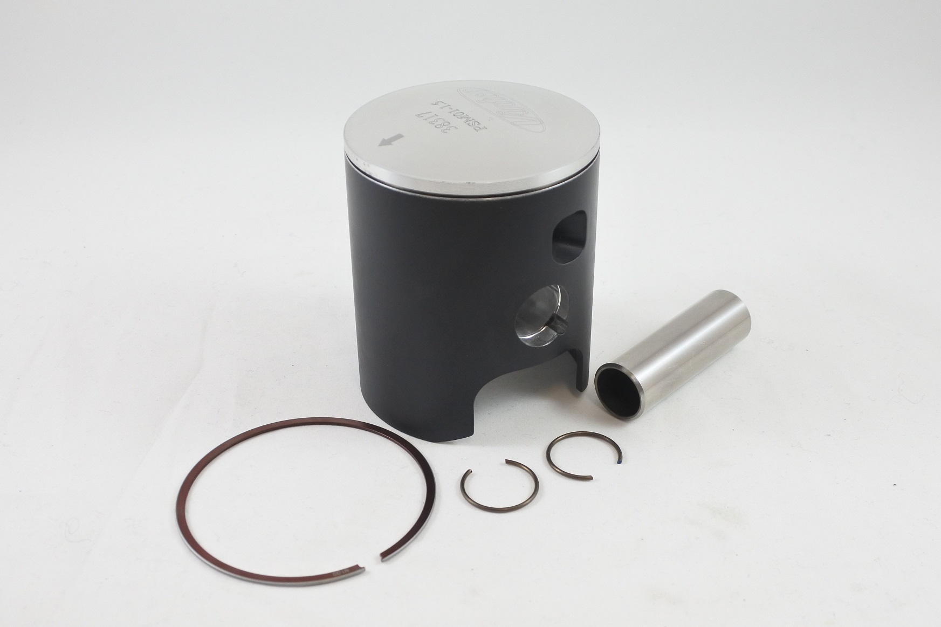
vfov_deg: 40.0
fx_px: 862
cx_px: 470
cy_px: 314
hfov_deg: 57.2
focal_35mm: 33
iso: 400
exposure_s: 1/125
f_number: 3.8
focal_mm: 12.3
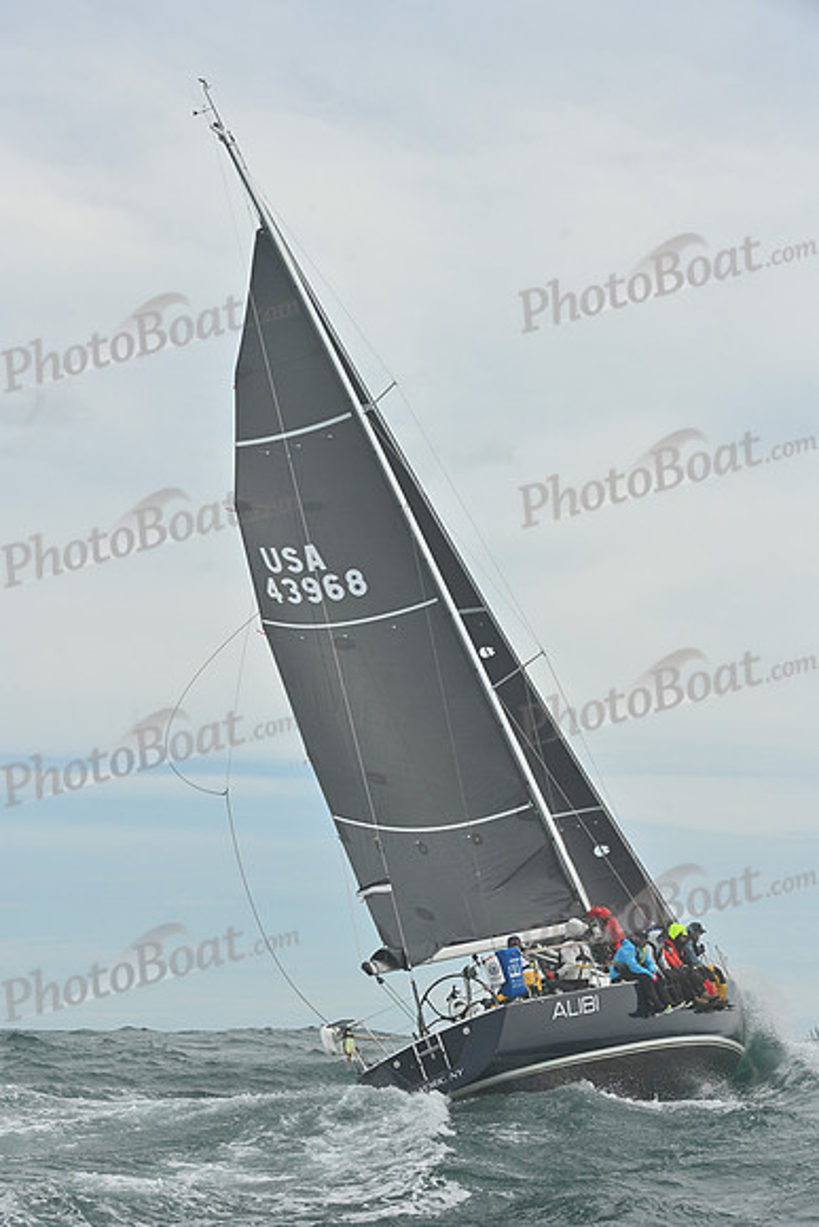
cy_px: 614
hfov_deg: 19.5
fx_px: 2387
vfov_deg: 28.8
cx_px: 410
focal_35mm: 70
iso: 320
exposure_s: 1/1250
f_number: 10
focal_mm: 70
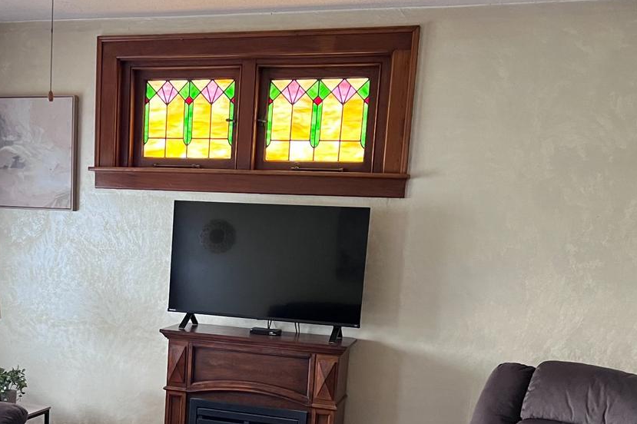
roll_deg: -2.0
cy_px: 338
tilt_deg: -6.8
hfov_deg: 41.0
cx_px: 177
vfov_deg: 28.0
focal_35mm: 47
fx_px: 831
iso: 500
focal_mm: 5.7
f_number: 1.5
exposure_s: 1/60
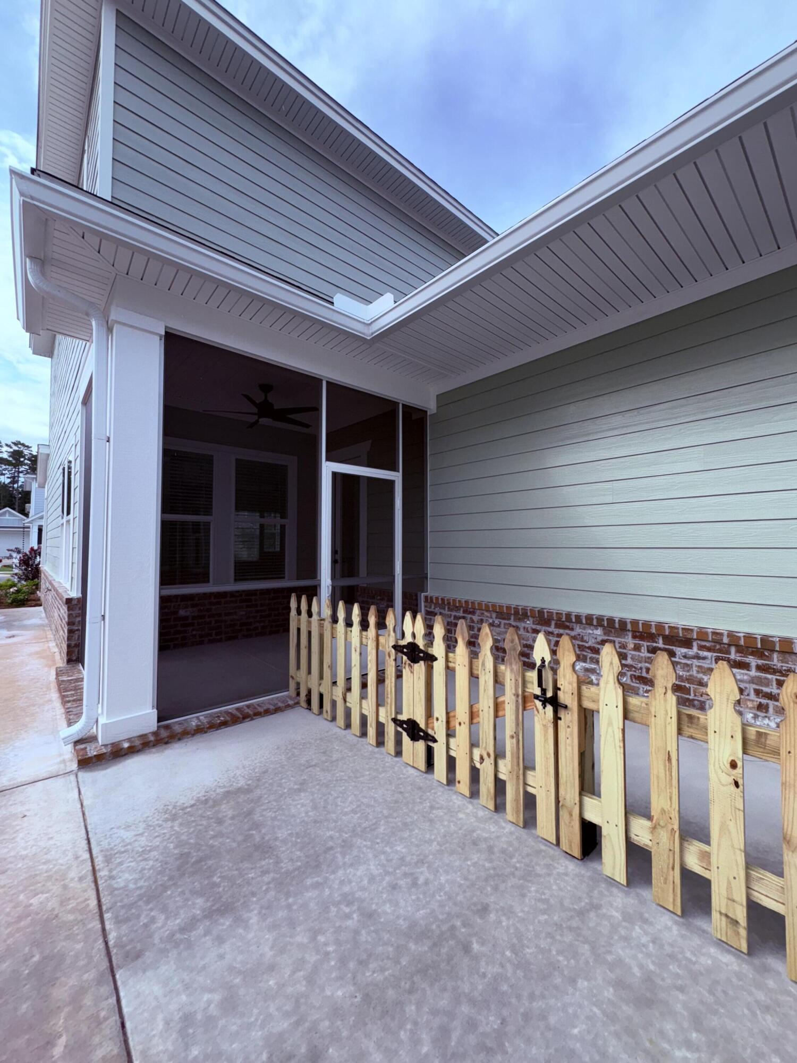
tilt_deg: +3.4
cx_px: 398
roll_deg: -0.1
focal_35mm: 14
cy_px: 532
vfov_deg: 102.1
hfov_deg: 85.7
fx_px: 430
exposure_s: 1/700
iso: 32
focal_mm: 2.22
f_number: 2.2
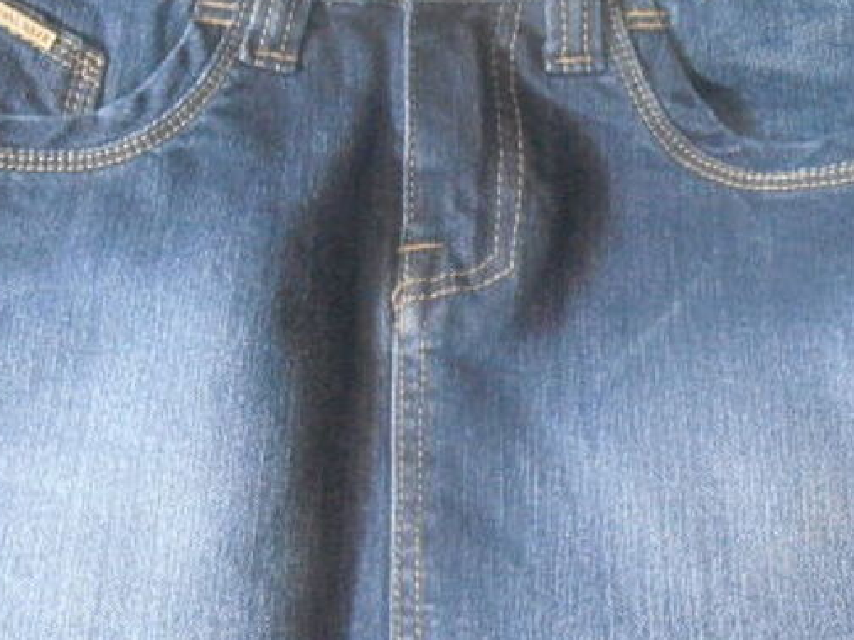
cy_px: 384
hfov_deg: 27.4
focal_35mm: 71
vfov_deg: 20.7
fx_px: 1751
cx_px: 440
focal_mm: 6.3
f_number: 3.1
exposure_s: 1/25
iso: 800
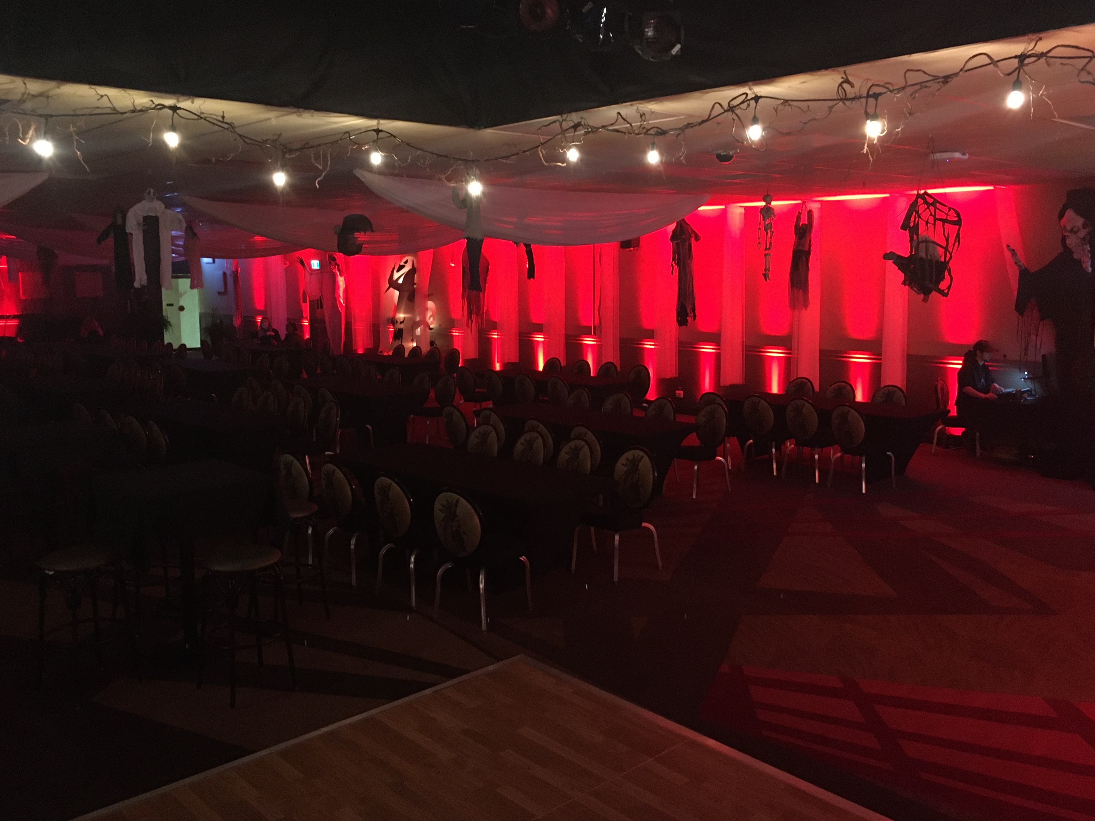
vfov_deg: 45.4
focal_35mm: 31
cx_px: 542
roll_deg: -0.4
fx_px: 981
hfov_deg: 58.4
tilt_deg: -7.2
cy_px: 388
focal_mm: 4.15
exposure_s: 1/15
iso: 400
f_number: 2.2
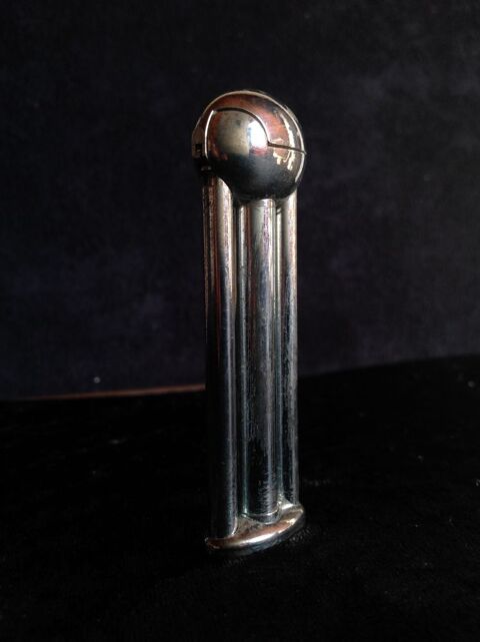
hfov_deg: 40.6
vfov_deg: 52.7
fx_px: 649
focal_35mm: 35
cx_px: 240
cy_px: 321
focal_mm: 4.28
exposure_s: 1/40
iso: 50
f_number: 2.4
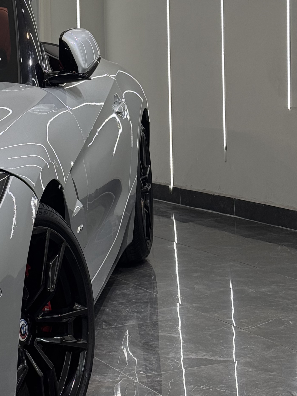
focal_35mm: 104
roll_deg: +2.1
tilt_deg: -5.0
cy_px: 152
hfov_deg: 14.0
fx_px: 1190
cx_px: -12
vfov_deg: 18.9
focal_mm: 6.76
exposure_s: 1/121
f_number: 1.78
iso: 50
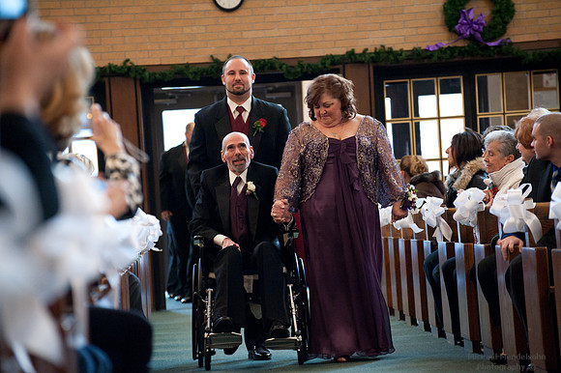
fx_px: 2414
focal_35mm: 155
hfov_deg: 13.3
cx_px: 280
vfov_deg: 8.8
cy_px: 186
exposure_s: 1/80
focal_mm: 155
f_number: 5
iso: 5000
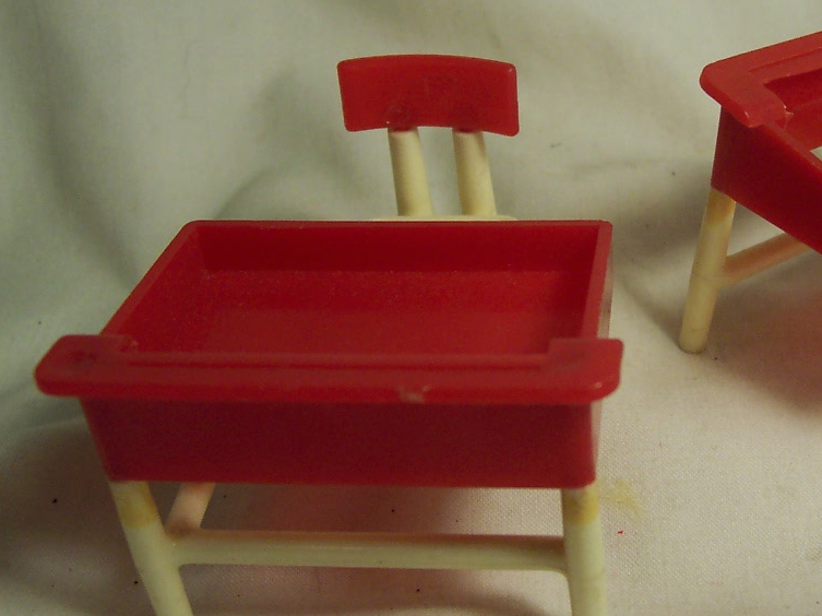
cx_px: 642
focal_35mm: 59
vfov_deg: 24.8
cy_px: 246
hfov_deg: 32.0
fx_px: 1400
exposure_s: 1/250
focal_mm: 5.6
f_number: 2.8
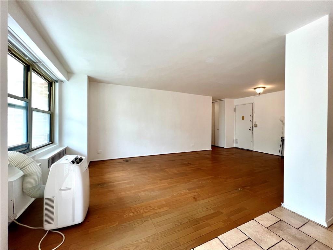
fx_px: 125
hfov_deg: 106.2
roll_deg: -0.4
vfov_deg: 89.9
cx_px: 166
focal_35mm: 13
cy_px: 125
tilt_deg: -1.4
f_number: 1.8
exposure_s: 1/120
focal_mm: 1.57
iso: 125
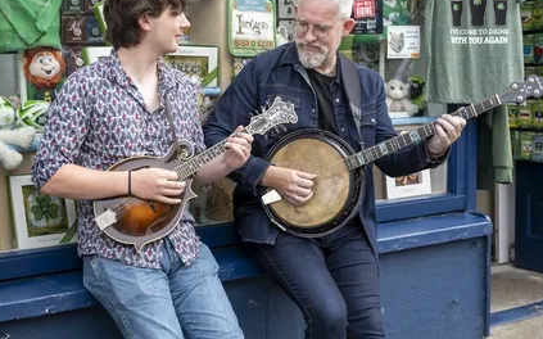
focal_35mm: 59
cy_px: 133
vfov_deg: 21.9
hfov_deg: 34.6
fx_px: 873
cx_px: 259
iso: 320
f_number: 4
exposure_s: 1/640
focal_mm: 49
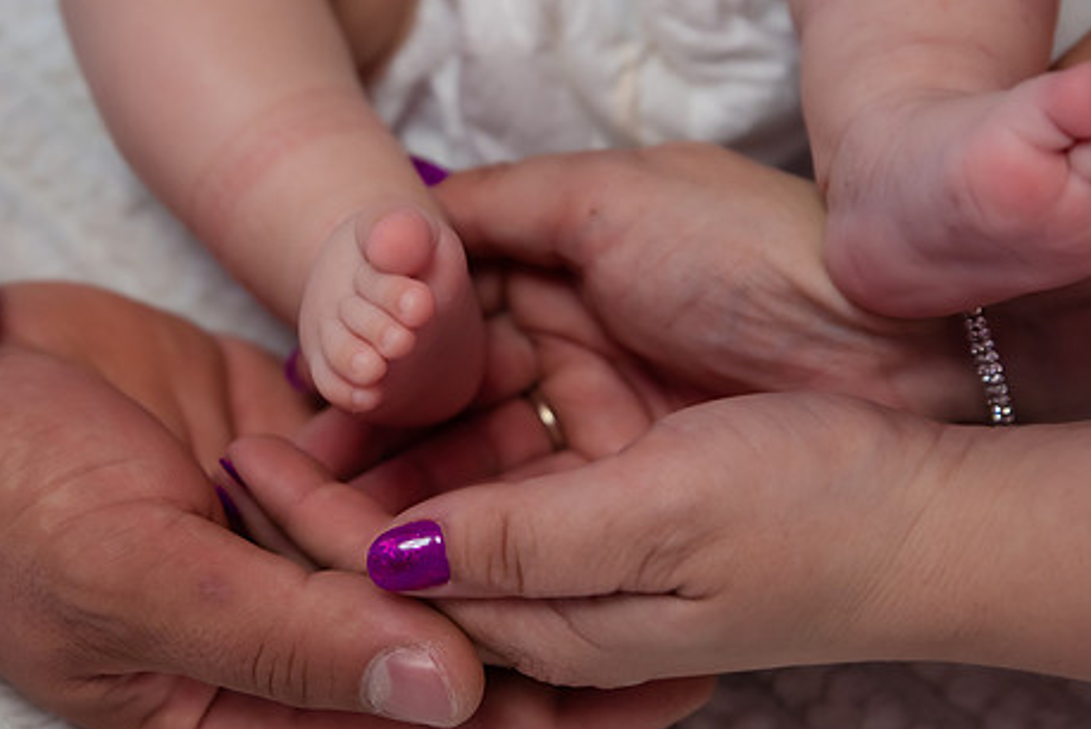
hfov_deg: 17.5
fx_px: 3548
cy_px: 393
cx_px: 397
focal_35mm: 117
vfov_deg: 11.7
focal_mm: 70
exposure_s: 1/200
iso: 400
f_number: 3.2
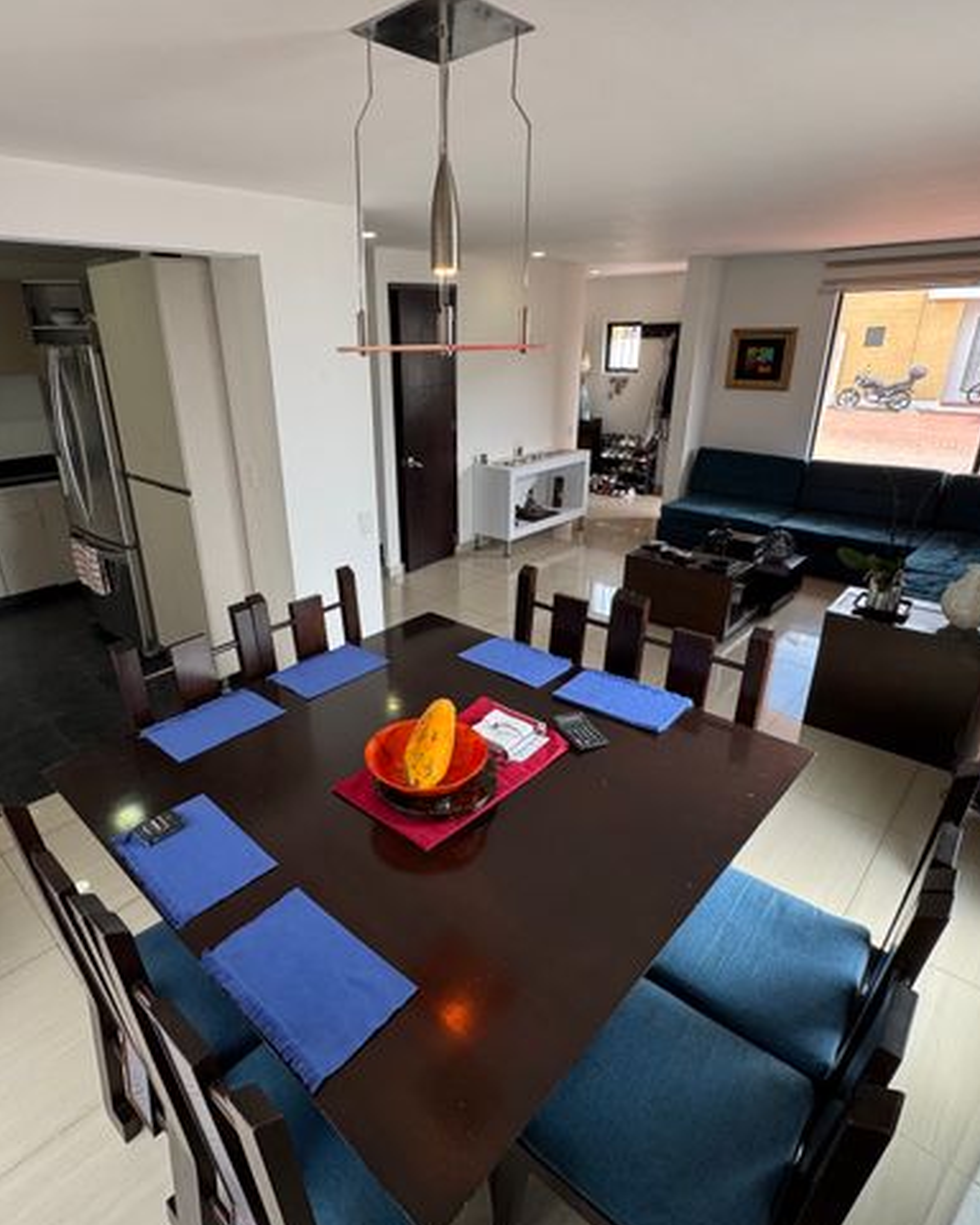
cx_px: 440
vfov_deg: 83.3
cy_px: 615
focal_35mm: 19
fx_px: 689
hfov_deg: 70.7
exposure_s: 1/99
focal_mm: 2.22
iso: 50
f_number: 2.2
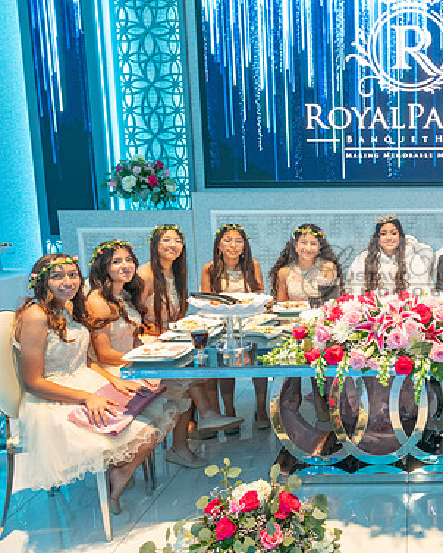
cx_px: 426
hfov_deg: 37.5
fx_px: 590
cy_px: 272
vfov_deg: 50.3
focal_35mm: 36
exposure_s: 1/125
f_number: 4.5
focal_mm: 24
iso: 1600
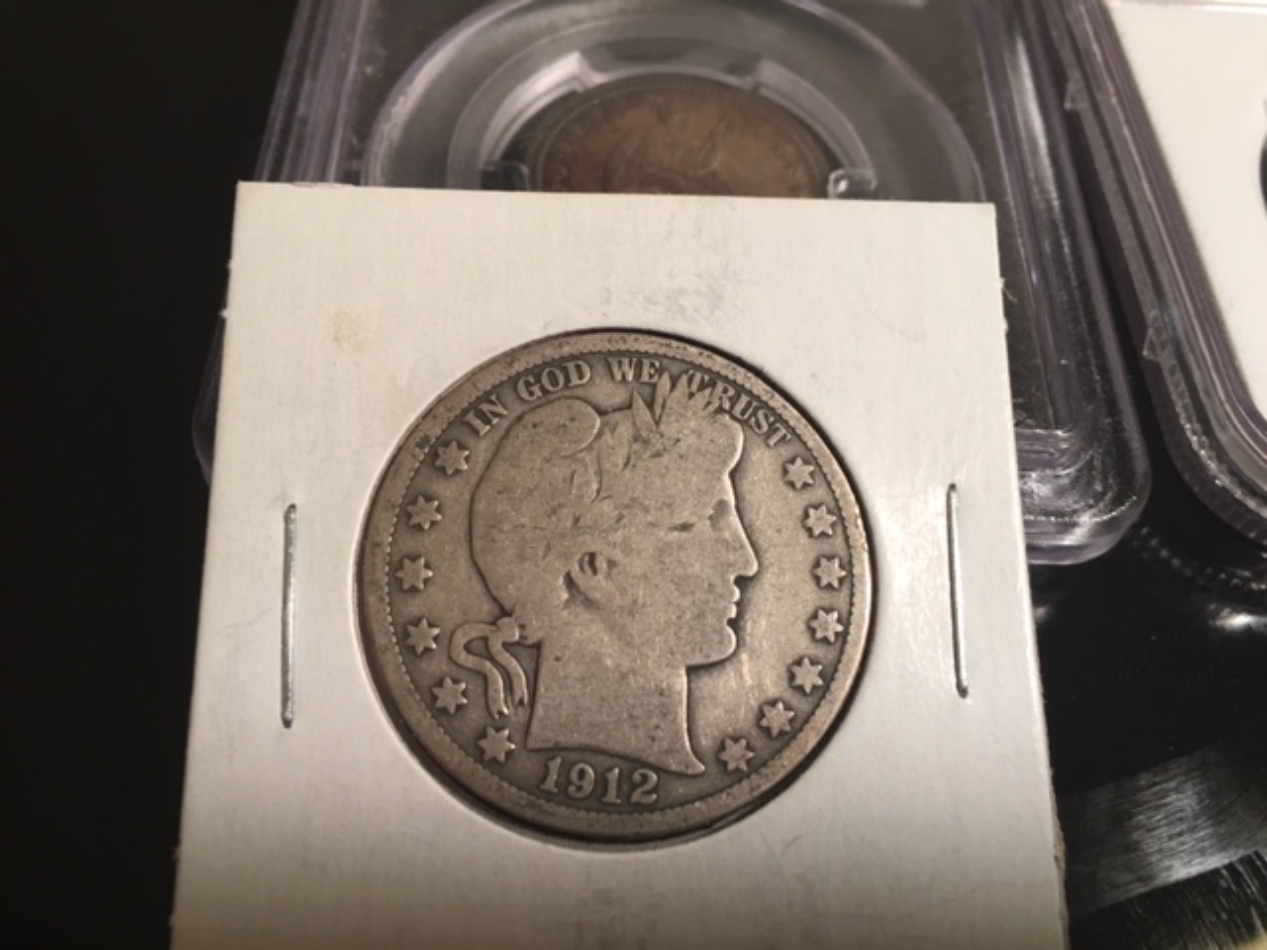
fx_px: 1061
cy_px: 475
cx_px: 634
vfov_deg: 48.2
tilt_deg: -58.0
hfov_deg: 61.7
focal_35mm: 29
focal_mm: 4.15
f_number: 2.2
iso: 32
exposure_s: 1/15
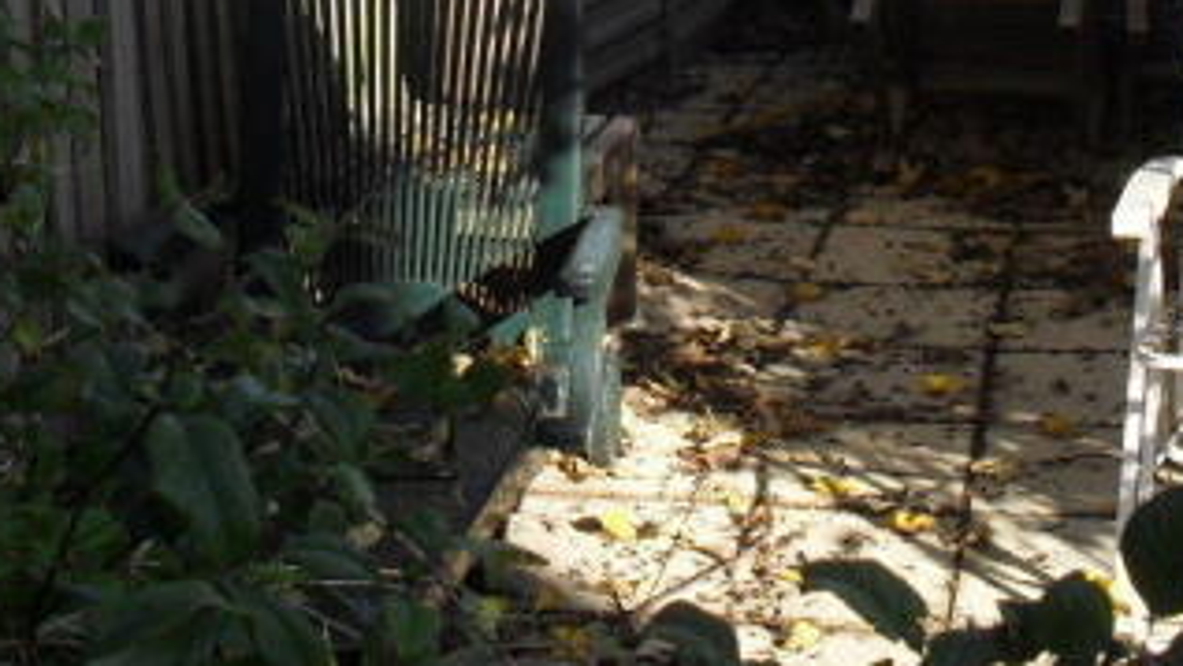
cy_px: -125
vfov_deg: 16.5
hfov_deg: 30.1
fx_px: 2196
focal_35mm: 70
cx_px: 649
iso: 100
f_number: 3.2
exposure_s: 1/500
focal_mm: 6.3
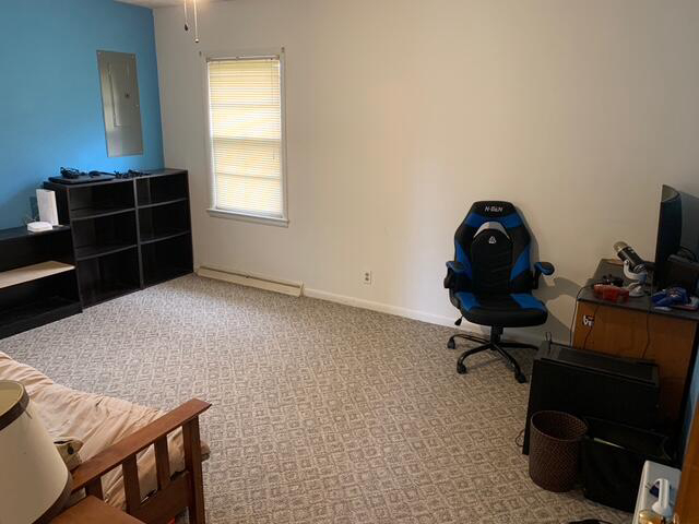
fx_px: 525
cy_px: 262
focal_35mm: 26
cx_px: 350
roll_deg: -0.3
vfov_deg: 53.1
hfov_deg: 67.3
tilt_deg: -14.9
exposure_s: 1/40
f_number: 1.8
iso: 320
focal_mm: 4.25
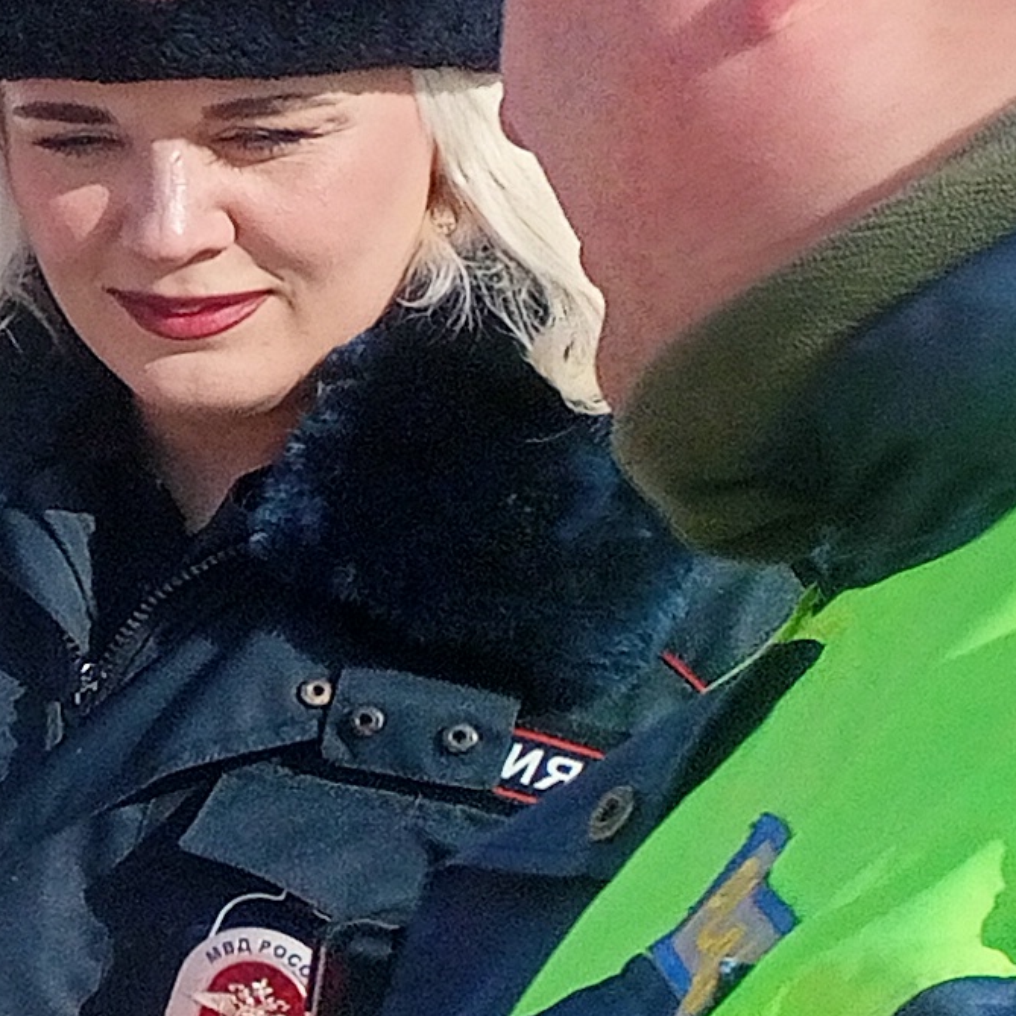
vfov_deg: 11.8
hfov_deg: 9.4
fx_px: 4915
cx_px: -1989
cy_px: 381
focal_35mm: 148
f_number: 1.8
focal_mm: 4.69
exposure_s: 1/5988
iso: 115
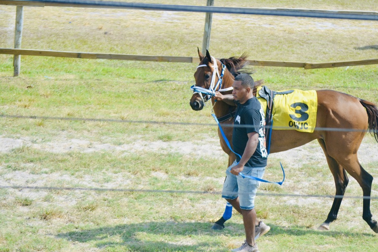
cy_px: 133
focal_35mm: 150
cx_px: 220
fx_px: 1570
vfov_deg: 9.2
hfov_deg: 13.7
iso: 160
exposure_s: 1/500
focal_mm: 85
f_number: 5.6
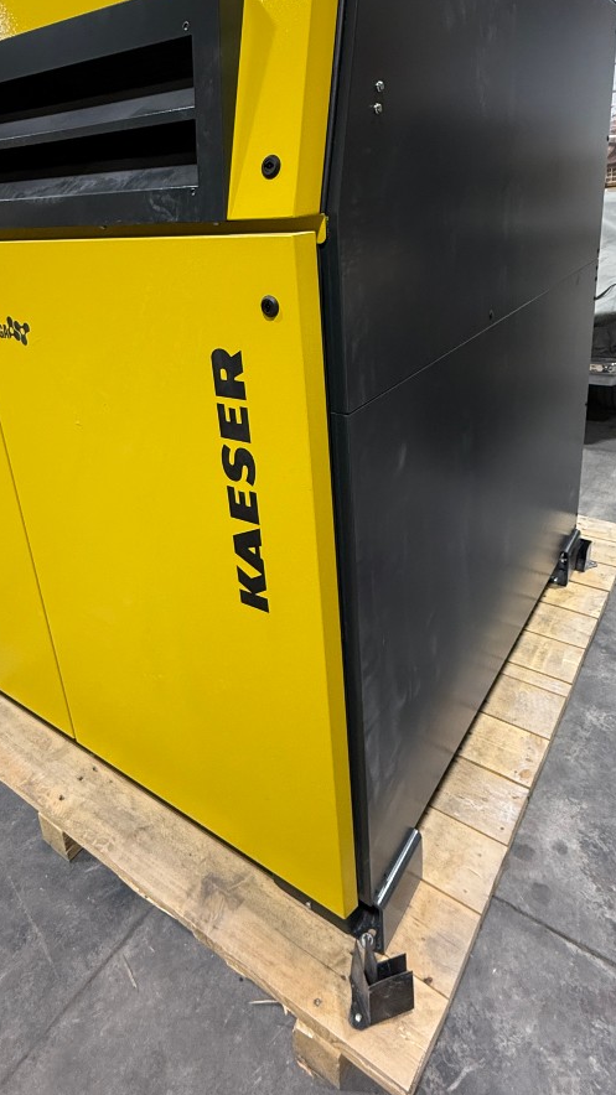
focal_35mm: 23
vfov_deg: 77.4
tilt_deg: -18.9
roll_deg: +3.9
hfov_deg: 49.4
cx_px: 276
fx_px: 668
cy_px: 417
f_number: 2.2
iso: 200
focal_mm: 2.22
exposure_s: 1/60
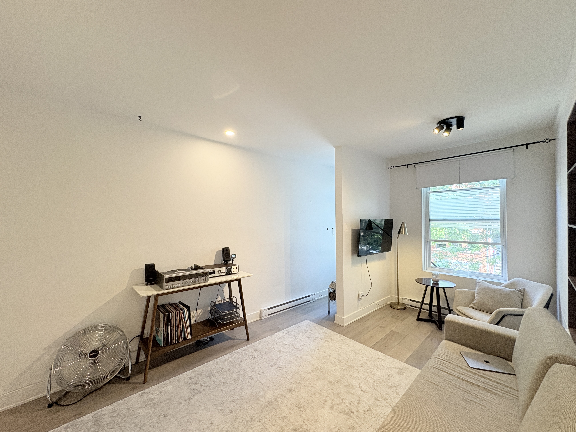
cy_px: 216
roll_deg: +0.8
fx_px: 233
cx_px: 288
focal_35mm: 14
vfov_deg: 85.7
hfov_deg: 102.1
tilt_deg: +1.2
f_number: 2.2
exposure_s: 1/120
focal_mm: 2.22
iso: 200
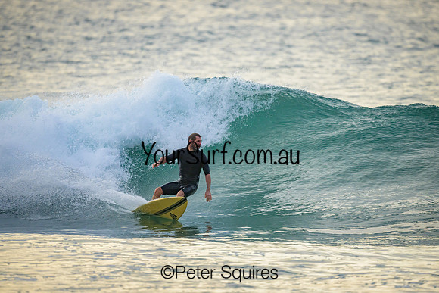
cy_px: 146
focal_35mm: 800
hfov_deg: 2.6
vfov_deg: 1.7
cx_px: 220
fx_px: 9757
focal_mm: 800
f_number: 6.3
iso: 1100
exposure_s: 1/2000
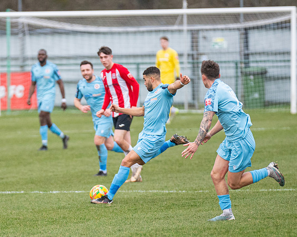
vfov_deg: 2.9
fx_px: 4678
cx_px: 65
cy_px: 150
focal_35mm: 532
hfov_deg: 3.6
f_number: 2.8
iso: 2000
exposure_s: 1/1600
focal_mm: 240
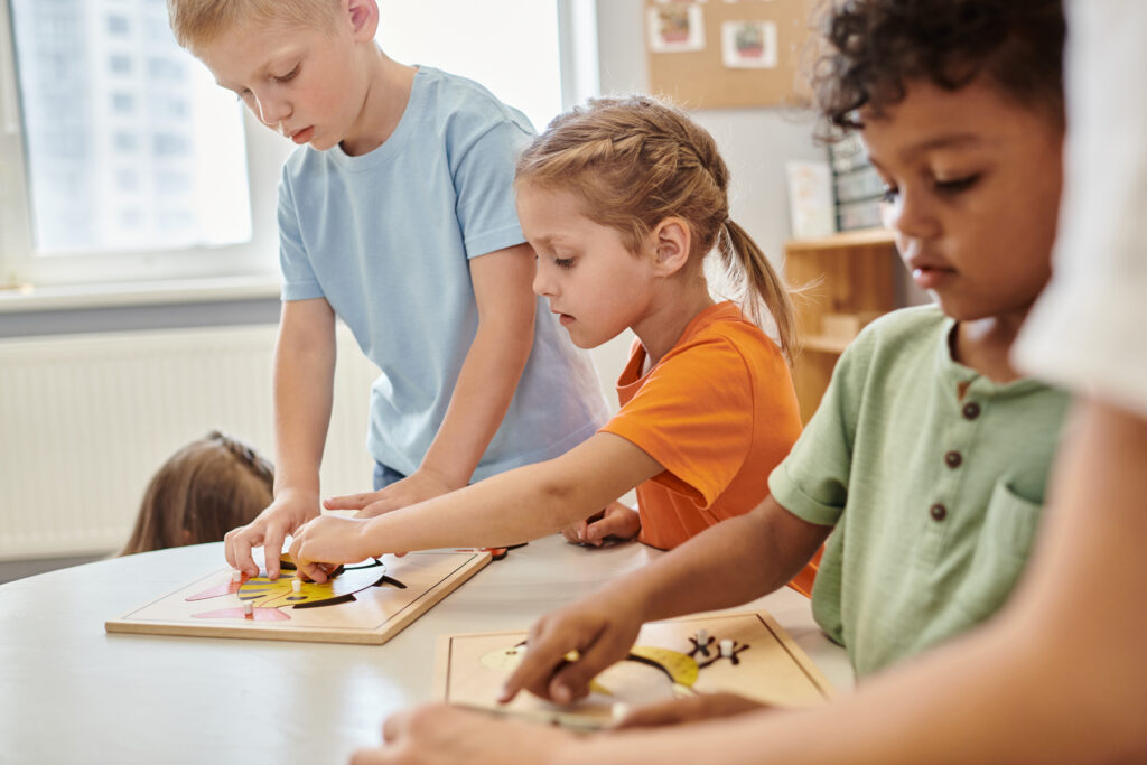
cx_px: 574
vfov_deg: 37.9
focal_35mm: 35
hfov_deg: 54.4
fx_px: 1115
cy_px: 382
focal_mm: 35
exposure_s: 1/200
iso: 400
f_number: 2.8
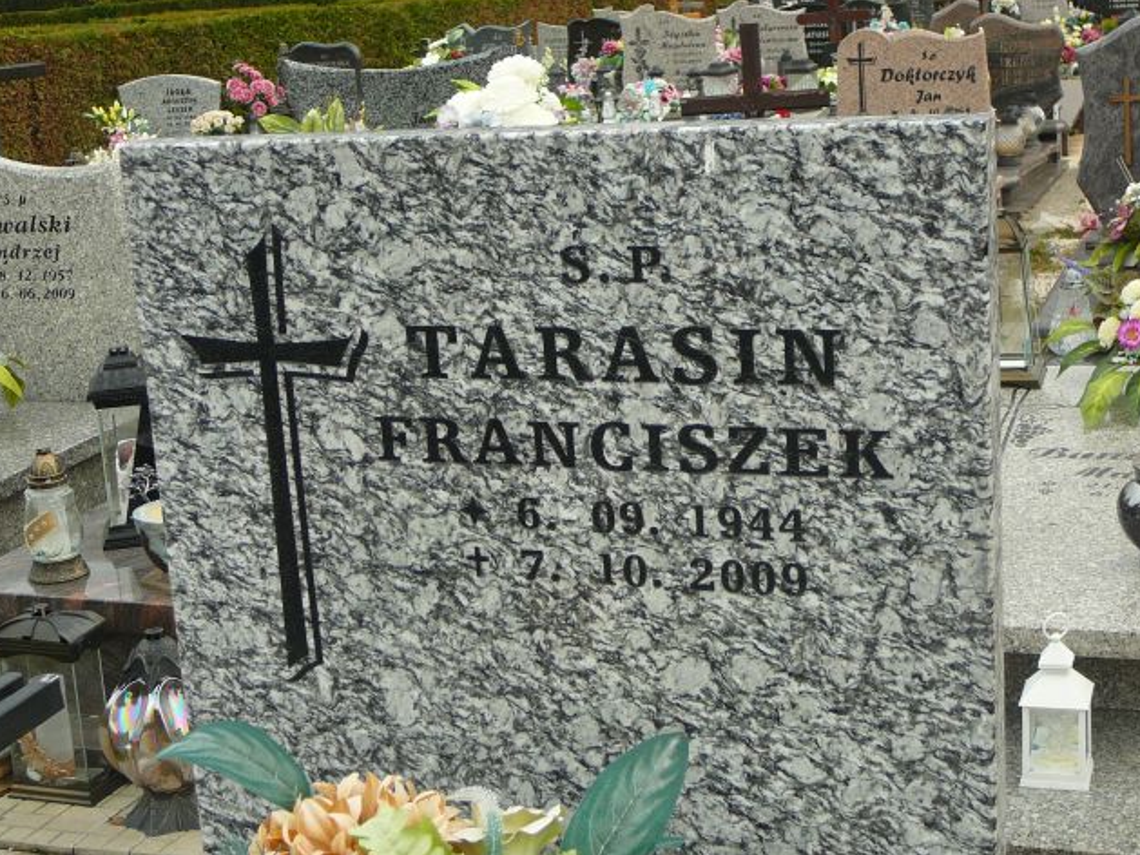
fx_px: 1976
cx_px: 567
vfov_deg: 24.4
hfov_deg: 32.2
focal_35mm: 60
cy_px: 424
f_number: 3.5
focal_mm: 8.7
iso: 80
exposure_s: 1/60
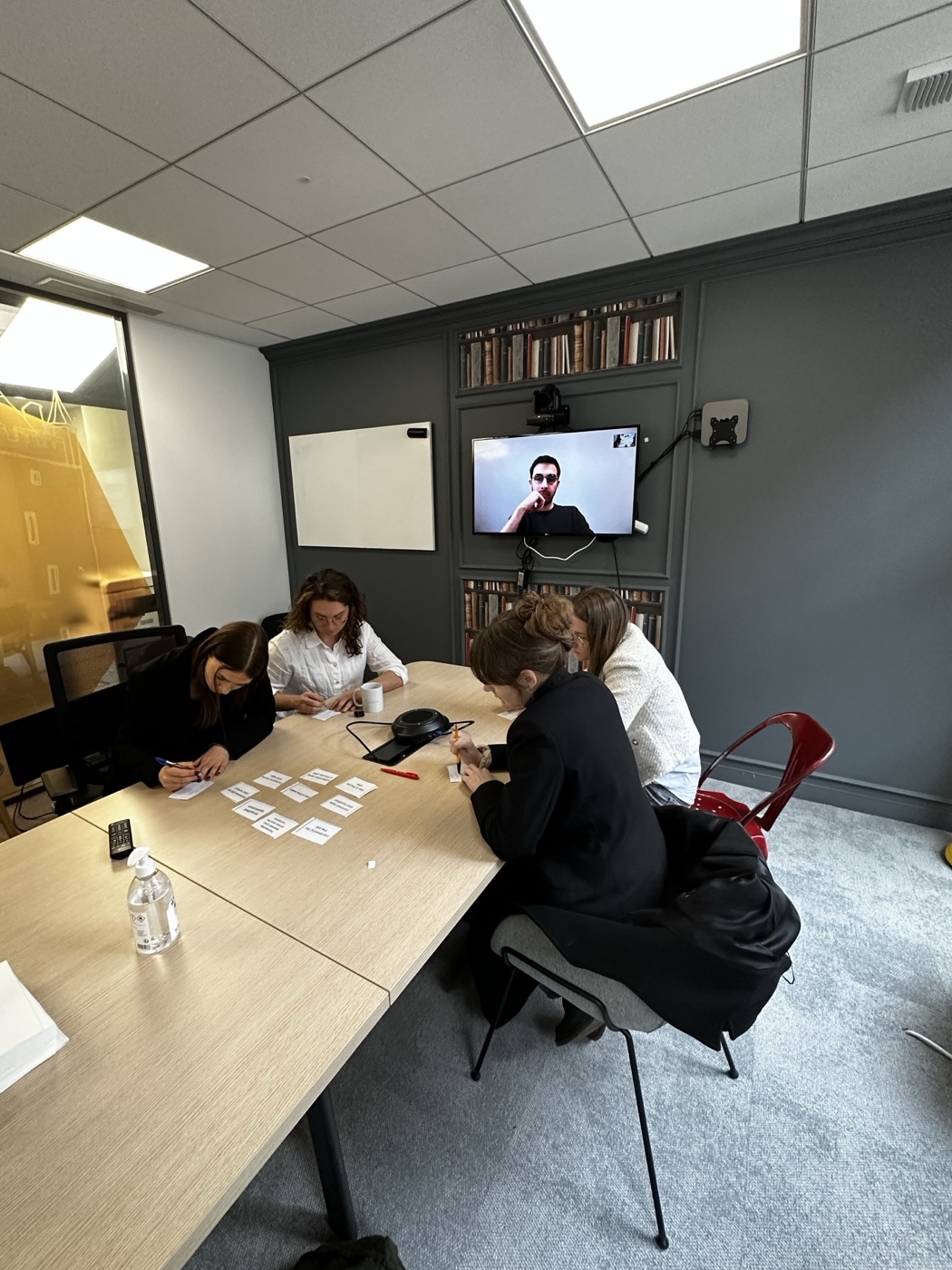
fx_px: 550
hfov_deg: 81.7
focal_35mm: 15
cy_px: 624
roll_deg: +1.3
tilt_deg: -13.2
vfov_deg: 98.2
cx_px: 464
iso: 320
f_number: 2.2
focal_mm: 2.22
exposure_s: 1/100
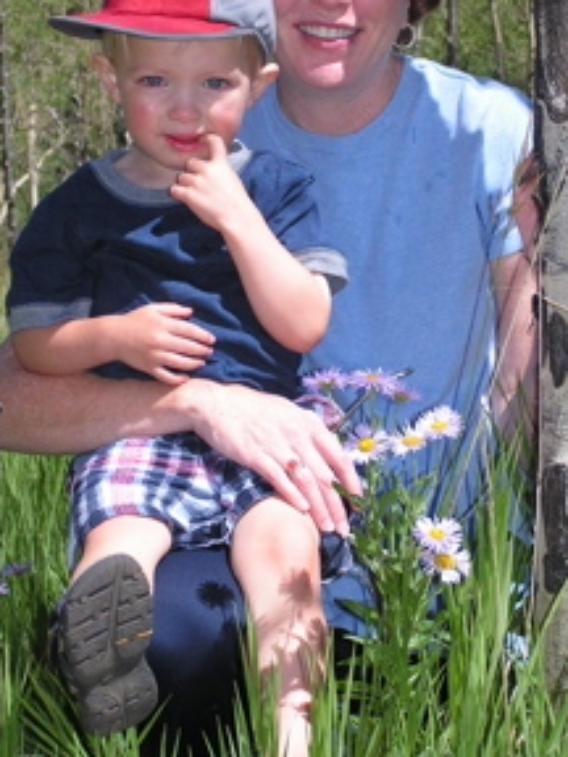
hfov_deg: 12.6
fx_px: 2582
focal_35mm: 118
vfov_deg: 16.7
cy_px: 339
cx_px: 260
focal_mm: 14.1
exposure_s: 1/800
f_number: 3.2
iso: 50
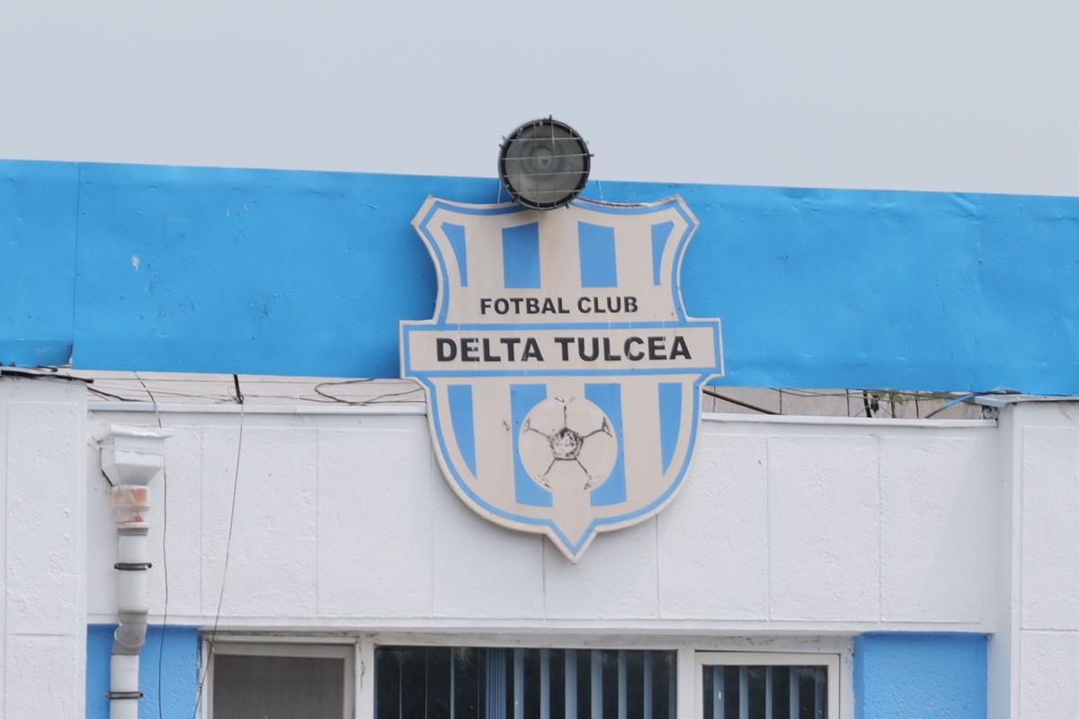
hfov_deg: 19.5
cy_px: 360
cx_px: 540
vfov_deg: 13.0
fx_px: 3147
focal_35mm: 105
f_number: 4
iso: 80
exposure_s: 1/1000
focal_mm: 105
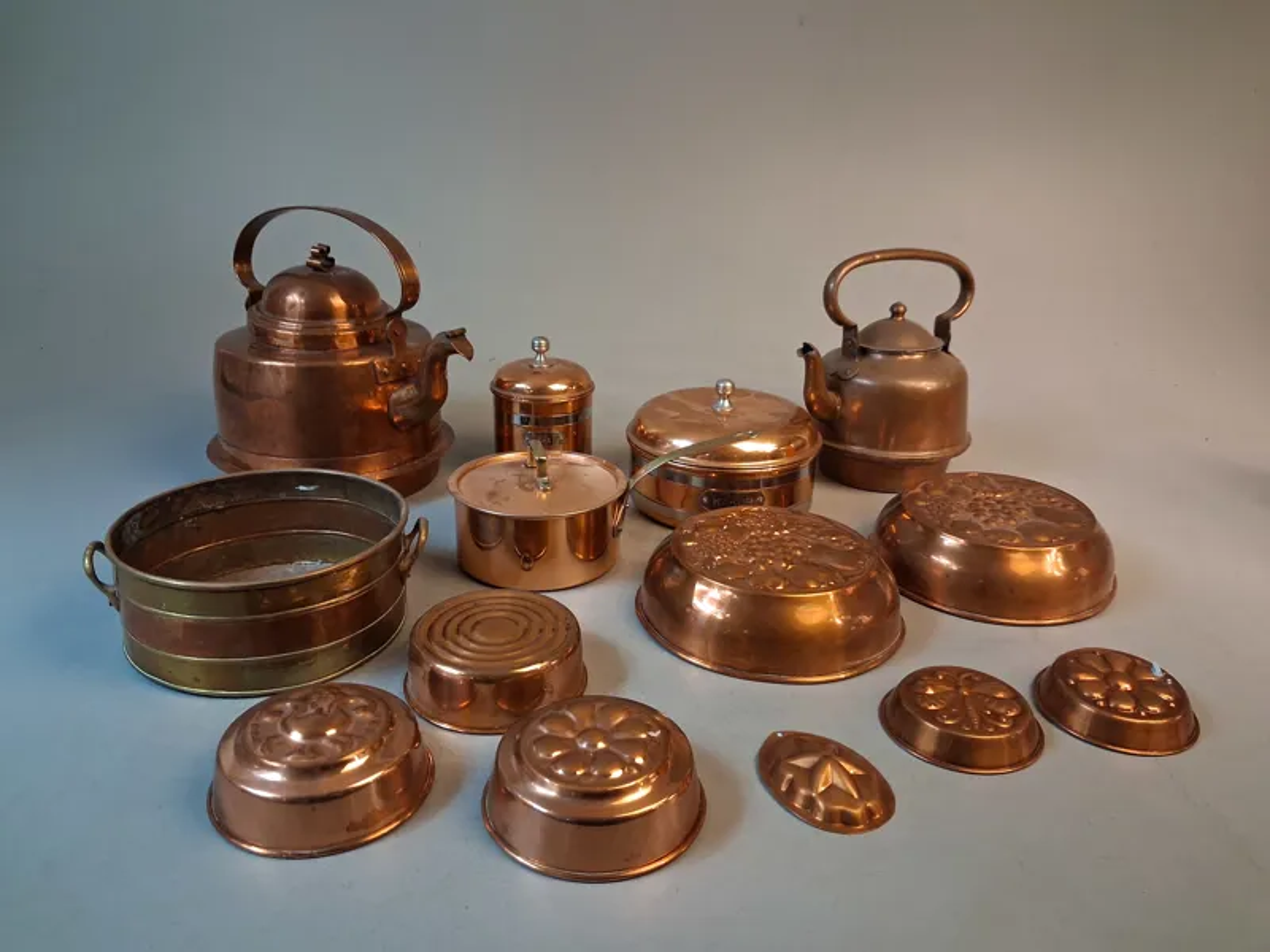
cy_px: 476
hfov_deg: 65.3
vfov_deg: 51.4
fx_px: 991
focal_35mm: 27
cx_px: 635
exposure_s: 1/50
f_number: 1.8
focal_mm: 4
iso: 320
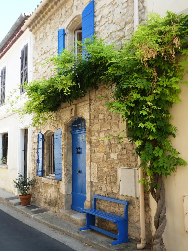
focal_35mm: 33
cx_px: 94
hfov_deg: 42.9
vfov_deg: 55.4
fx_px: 239
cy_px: 126
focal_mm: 5.8
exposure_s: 1/125
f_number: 3.6
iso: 80
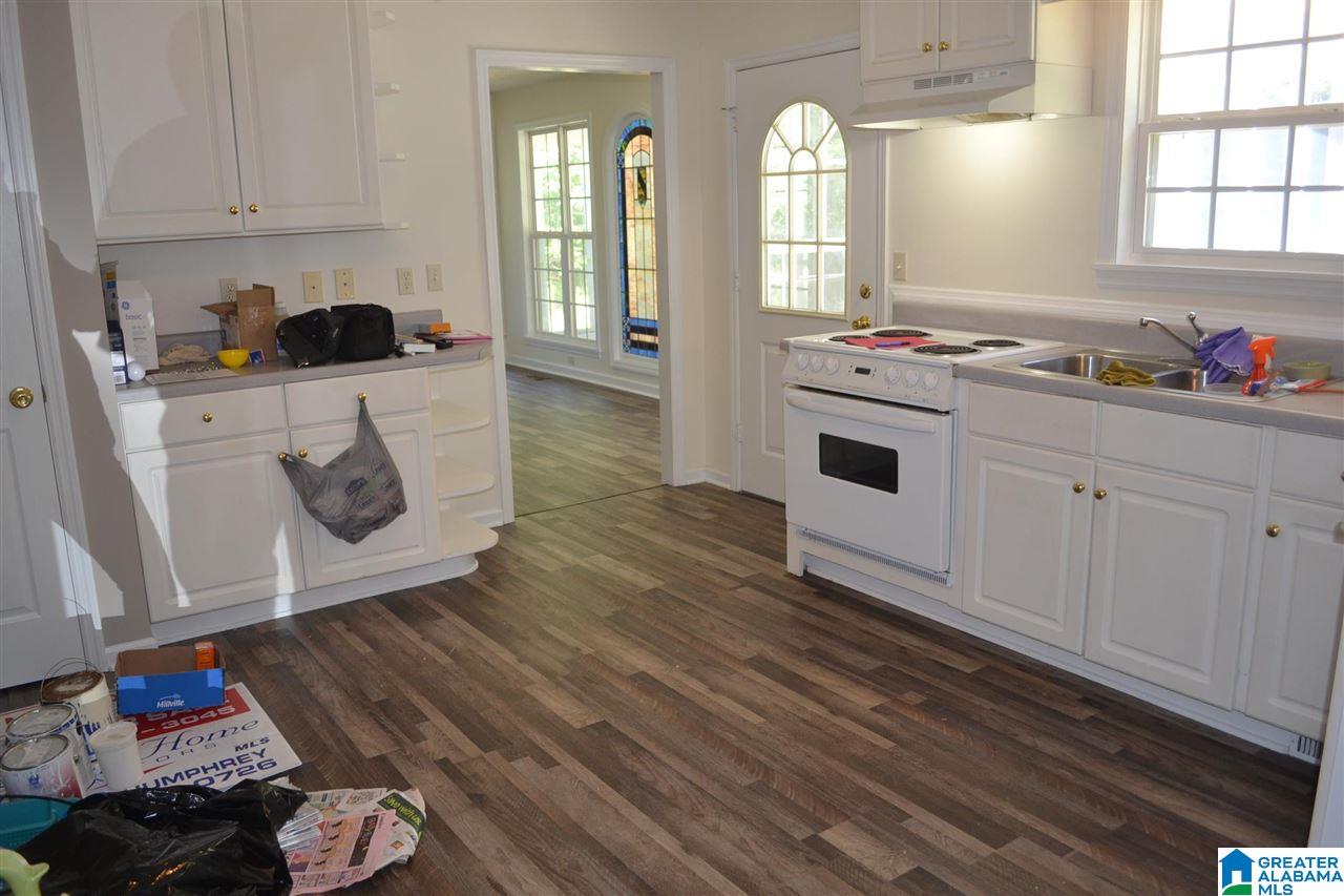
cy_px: 448
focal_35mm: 27
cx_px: 672
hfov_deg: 67.4
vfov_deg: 47.9
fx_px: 1008
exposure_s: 1/60
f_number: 3.5
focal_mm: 18
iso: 400
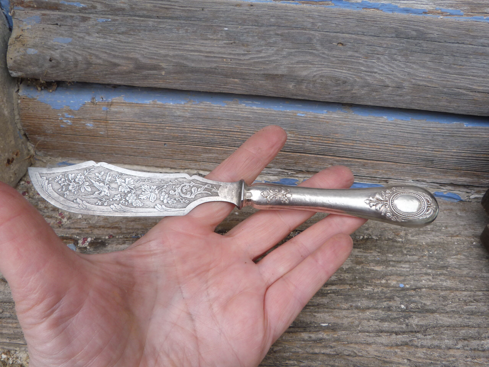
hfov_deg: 69.4
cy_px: 184
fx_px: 353
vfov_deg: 54.9
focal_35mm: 25
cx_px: 244
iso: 80
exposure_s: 1/125
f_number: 4
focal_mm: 4.5
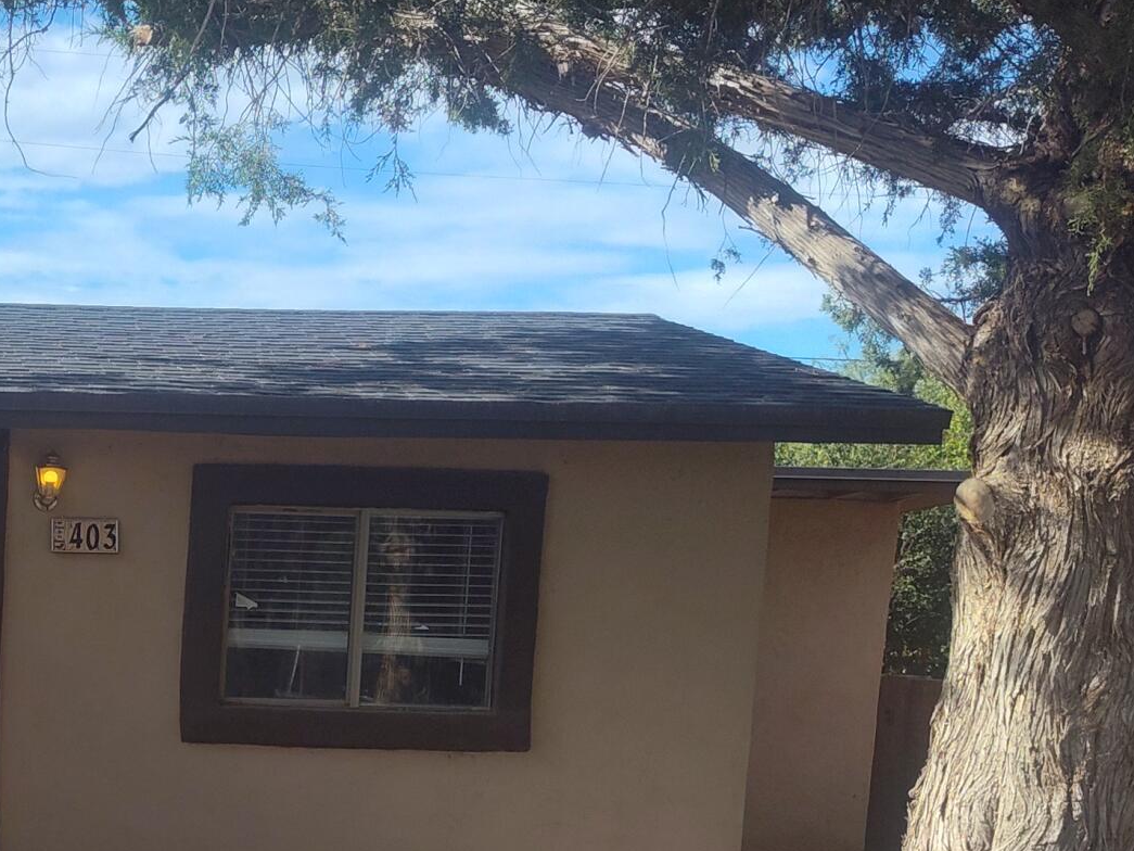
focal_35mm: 66
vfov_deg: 21.3
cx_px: -149
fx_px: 2162
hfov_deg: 26.7
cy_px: 903
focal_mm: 5.56
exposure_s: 1/1553
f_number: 1.8
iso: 100
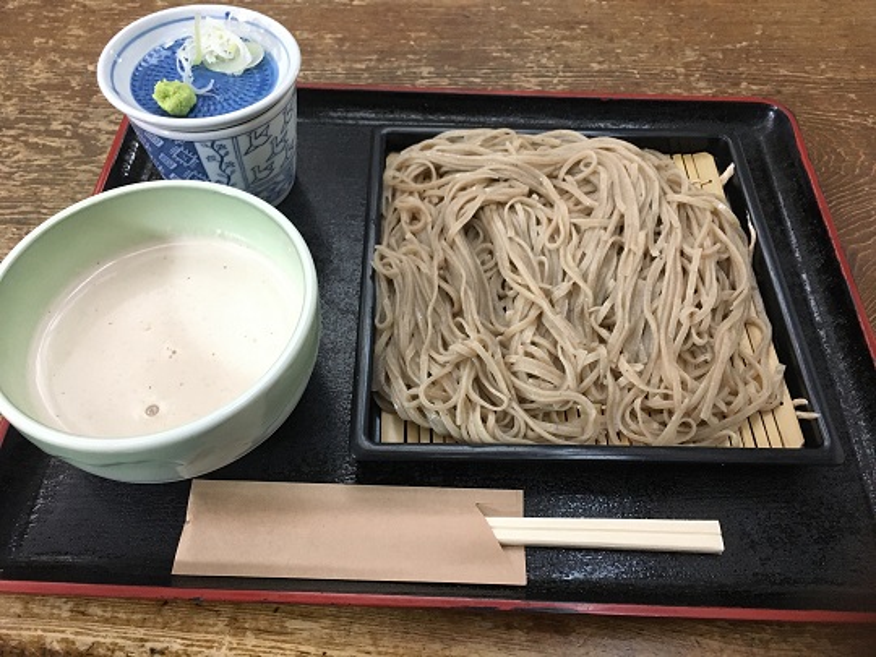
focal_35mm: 29
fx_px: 734
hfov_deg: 61.7
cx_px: 438
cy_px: 328
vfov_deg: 48.2
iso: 200
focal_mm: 4.15
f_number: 2.2
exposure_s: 1/20
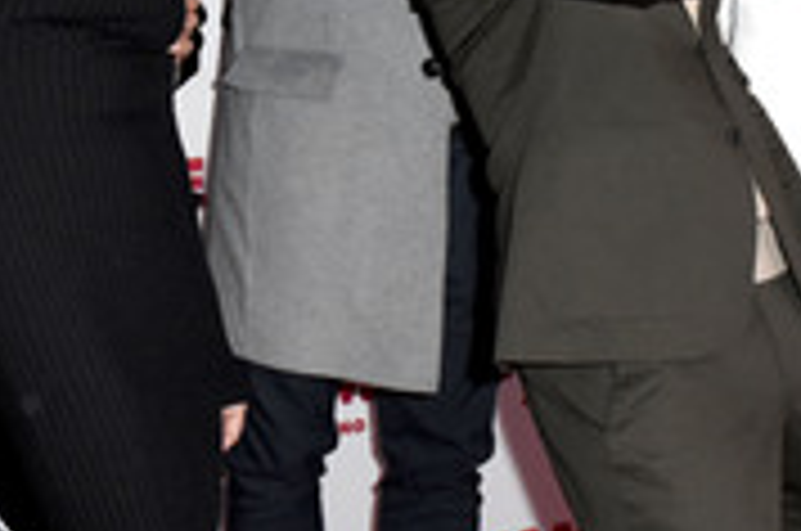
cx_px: 137
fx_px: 2199
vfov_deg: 13.6
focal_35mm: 99
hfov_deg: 20.4
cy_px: 40
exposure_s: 1/160
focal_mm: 26
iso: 3200
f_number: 6.3
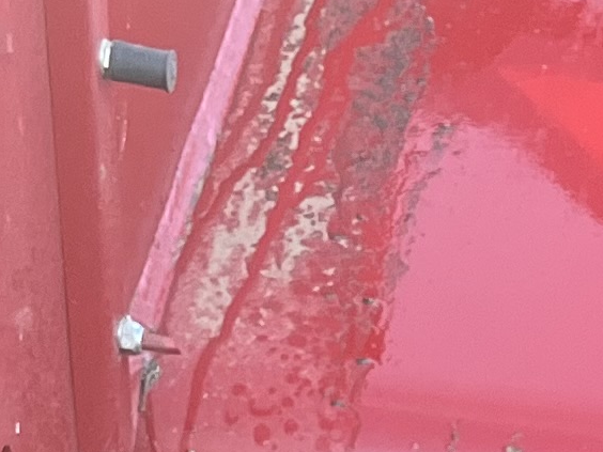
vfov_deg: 6.9
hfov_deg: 10.3
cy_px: 1543
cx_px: 853
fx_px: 3240
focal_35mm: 186
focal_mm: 5.1
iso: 100
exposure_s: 1/122
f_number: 1.6
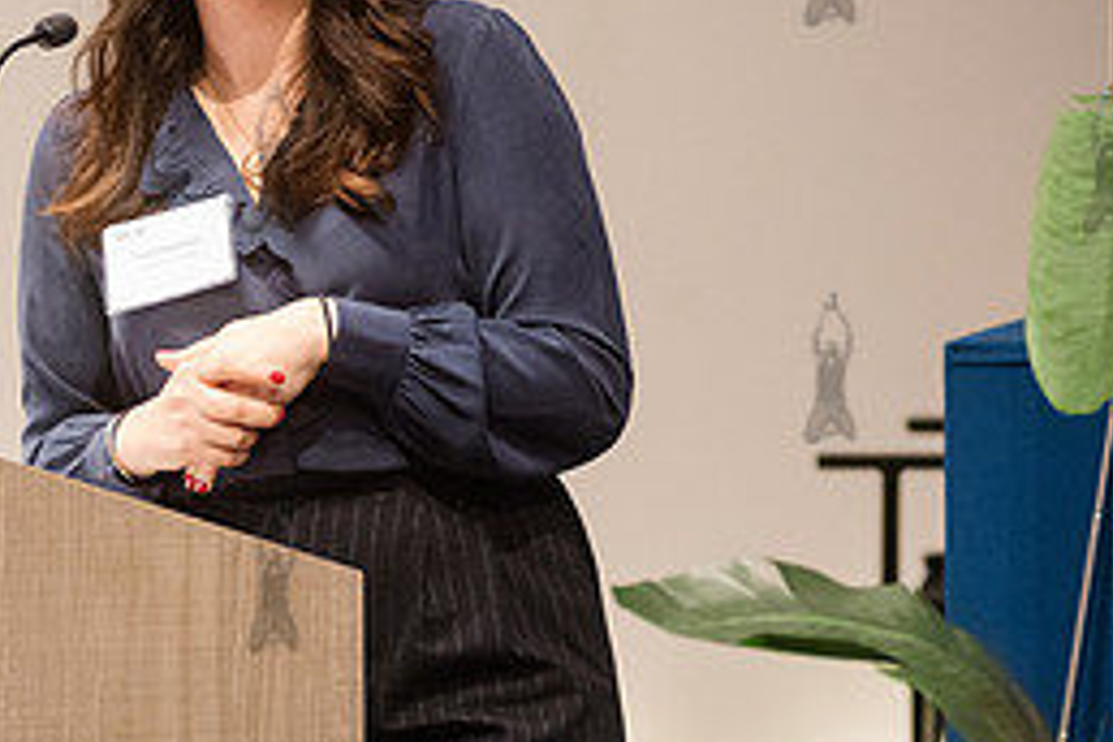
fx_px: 8532
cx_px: 272
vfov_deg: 5.0
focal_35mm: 276
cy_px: 157
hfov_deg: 7.5
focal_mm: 120
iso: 5000
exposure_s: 1/250
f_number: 4
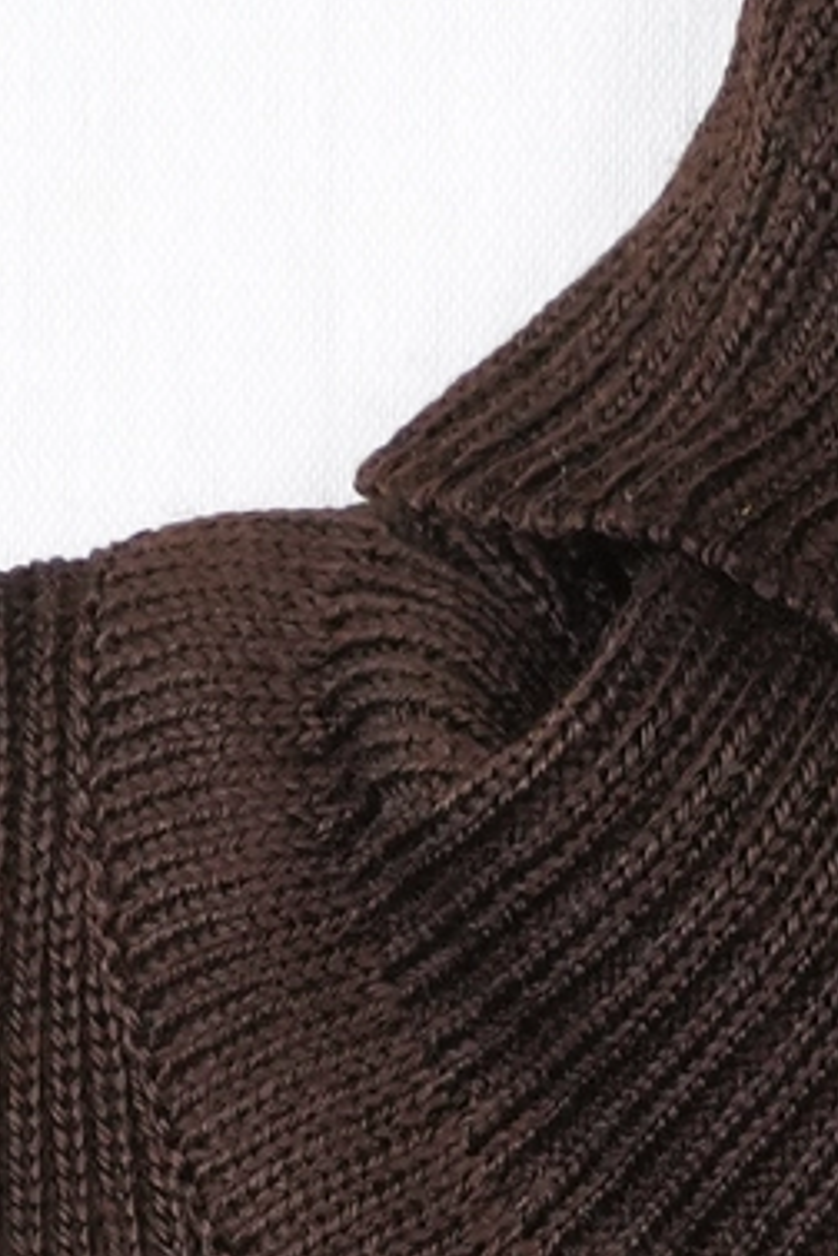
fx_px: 33552
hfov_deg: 1.4
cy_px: 3236
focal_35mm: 961
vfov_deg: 2.1
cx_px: 495
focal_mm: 84
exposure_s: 1/60
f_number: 9
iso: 800
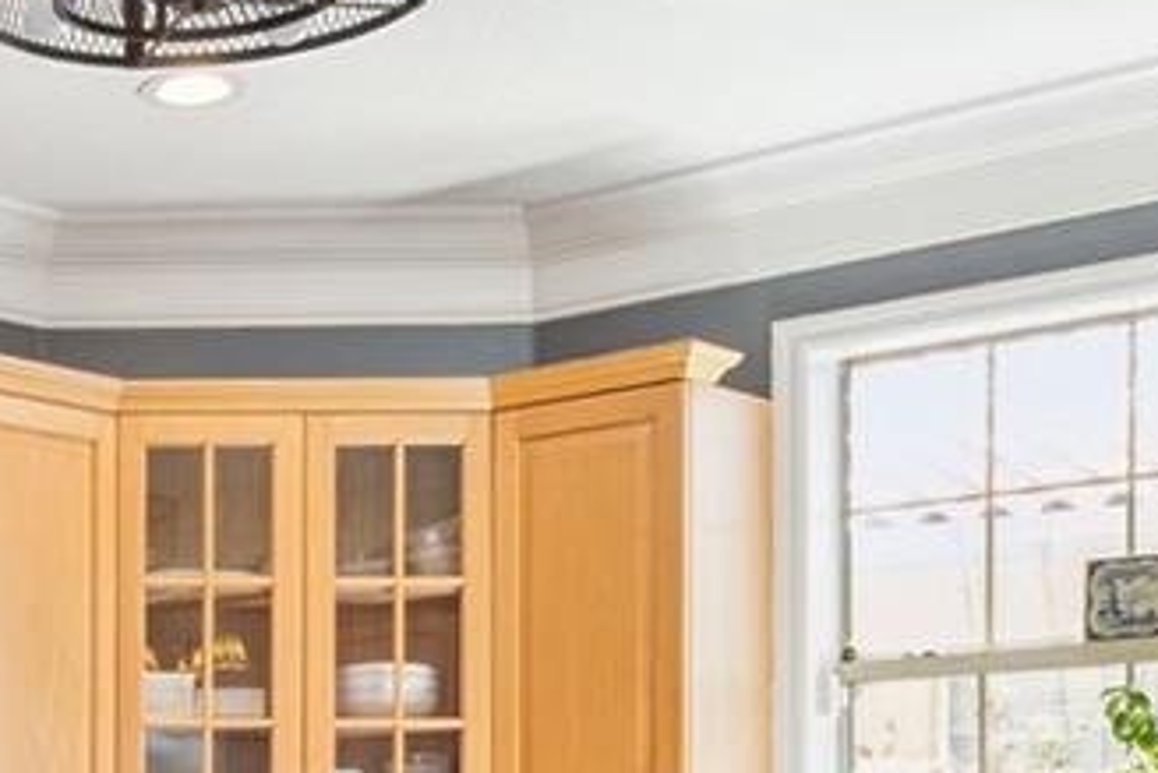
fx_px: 2510
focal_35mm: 78
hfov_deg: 23.9
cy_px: 932
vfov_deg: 16.8
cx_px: -201
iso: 800
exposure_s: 1/20
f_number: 10
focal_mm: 16
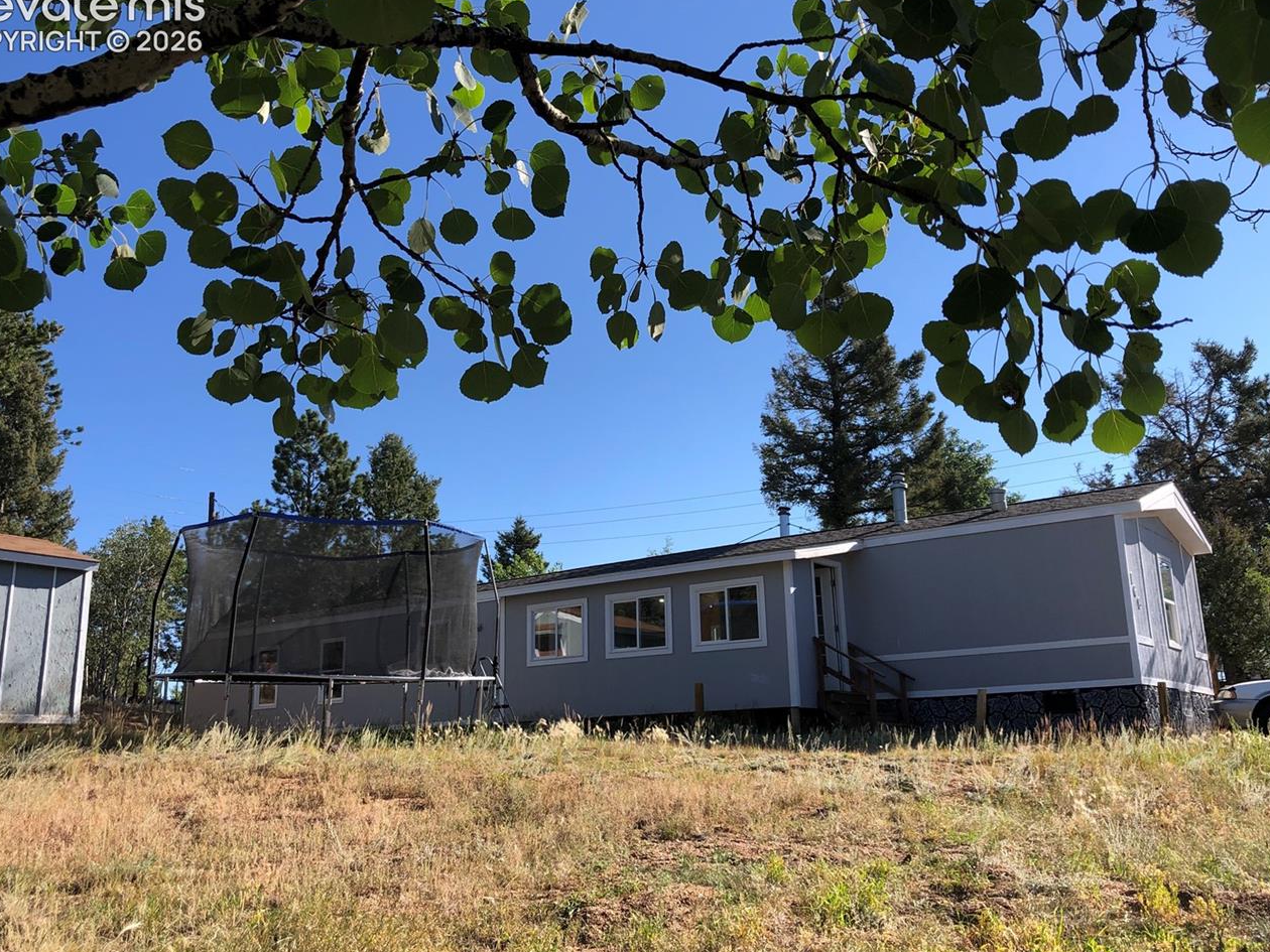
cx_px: 654
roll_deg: +1.0
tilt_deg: +12.6
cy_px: 470
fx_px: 1174
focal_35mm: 32
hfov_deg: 56.8
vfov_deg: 44.2
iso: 20
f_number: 1.8
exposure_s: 1/1143
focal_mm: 3.99
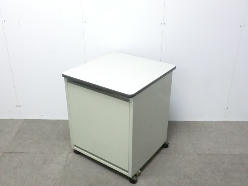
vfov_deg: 37.7
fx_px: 272
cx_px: 124
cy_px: 93
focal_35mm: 38
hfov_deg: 49.0
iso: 800
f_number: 3.9
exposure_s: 1/30
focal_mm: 6.9
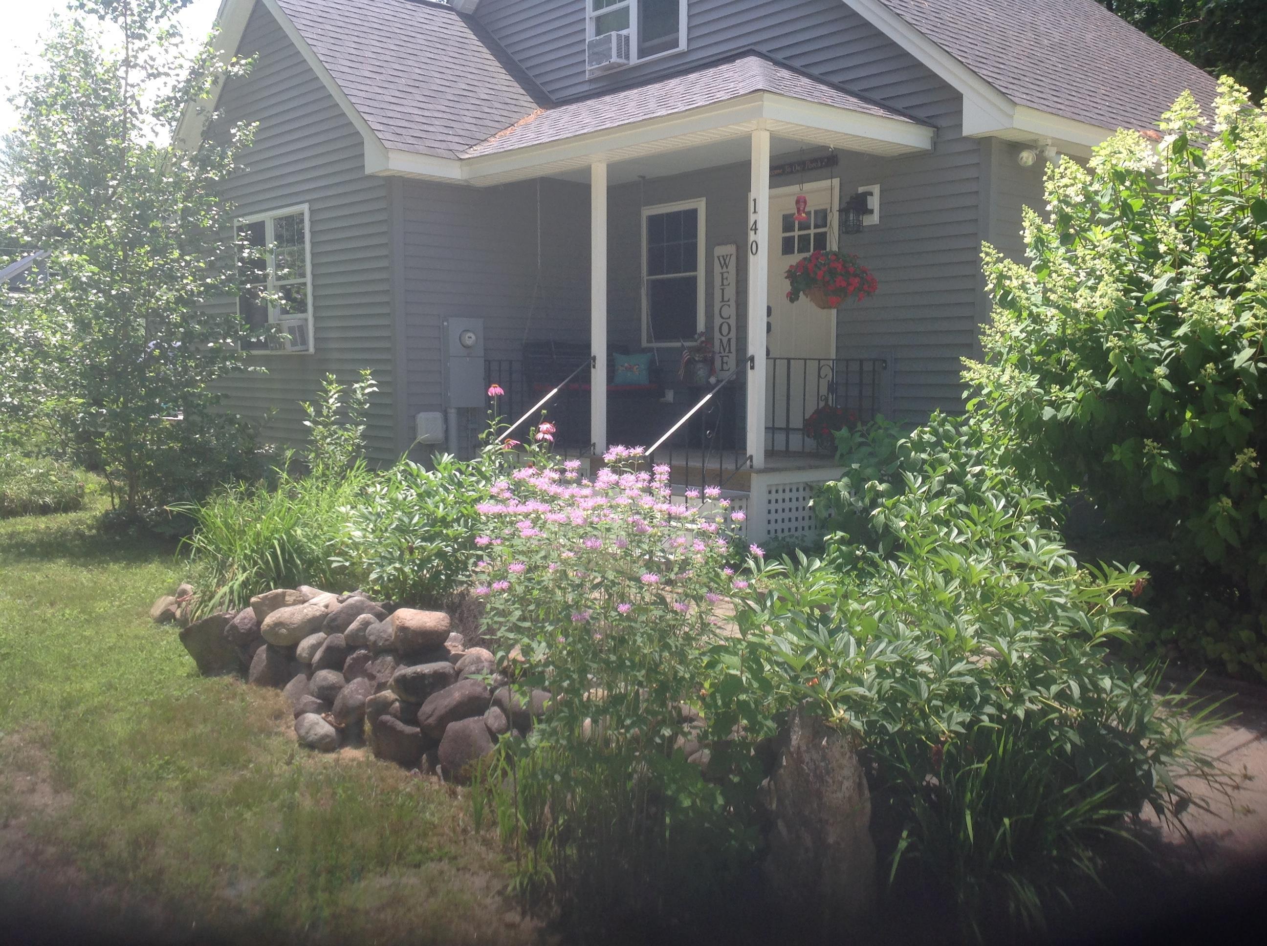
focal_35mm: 35
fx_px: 1279
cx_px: 634
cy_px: 473
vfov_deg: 40.6
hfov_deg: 52.7
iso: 50
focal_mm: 4.28
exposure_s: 1/472
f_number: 2.4
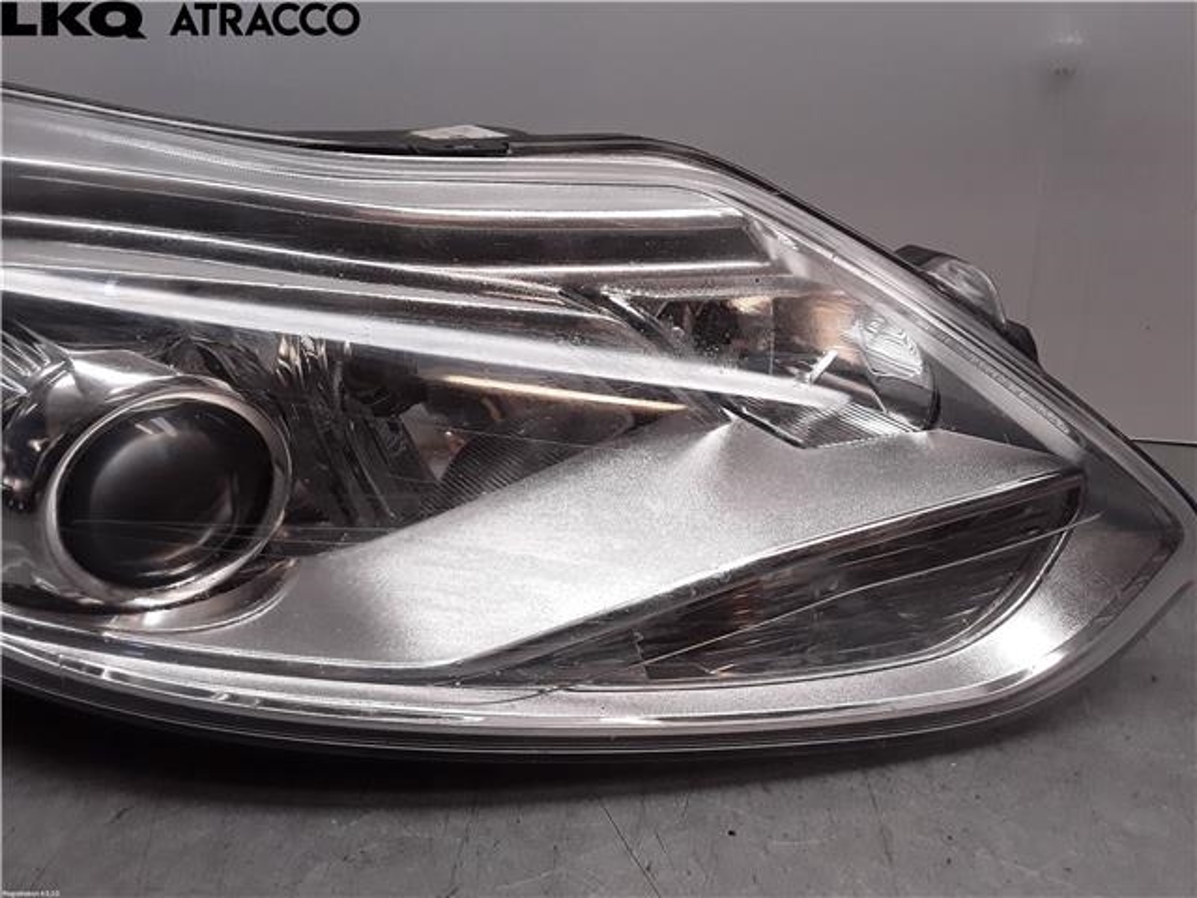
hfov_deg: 63.4
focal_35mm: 28
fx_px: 968
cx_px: 598
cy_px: 449
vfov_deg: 49.7
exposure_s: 1/267
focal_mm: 2.91
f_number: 1.9
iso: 100
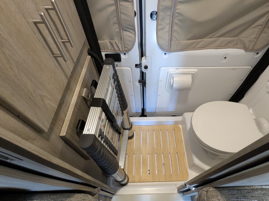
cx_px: 149
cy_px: 111
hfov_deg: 87.5
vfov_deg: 71.4
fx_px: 140
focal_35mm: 18
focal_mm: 2.35
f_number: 2.2
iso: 479
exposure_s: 1/33.3
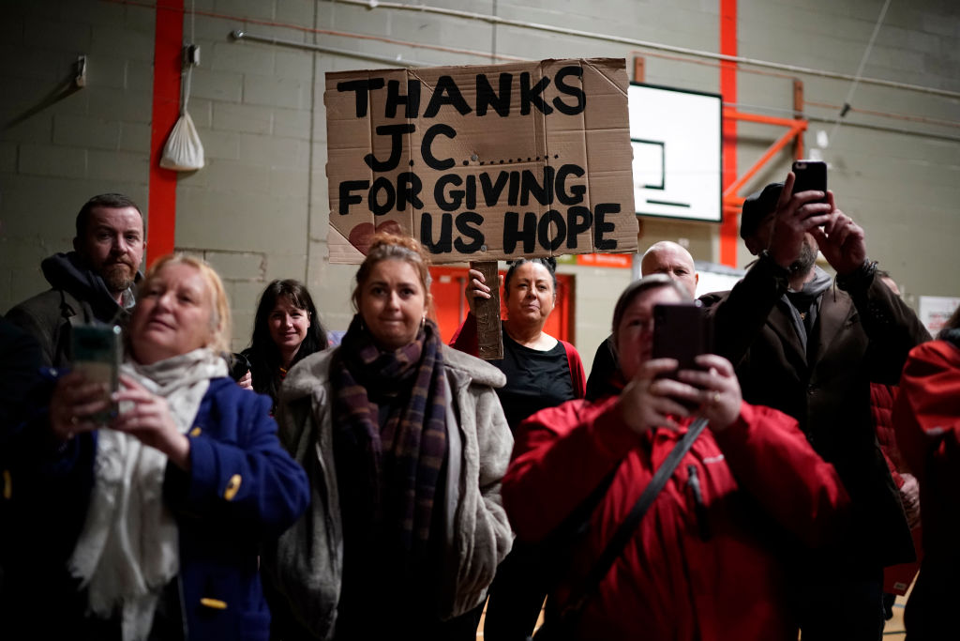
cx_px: 480
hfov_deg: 54.4
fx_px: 933
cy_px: 320
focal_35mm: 35
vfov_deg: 37.9
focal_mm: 35
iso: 4000
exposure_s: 1/800
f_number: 1.4
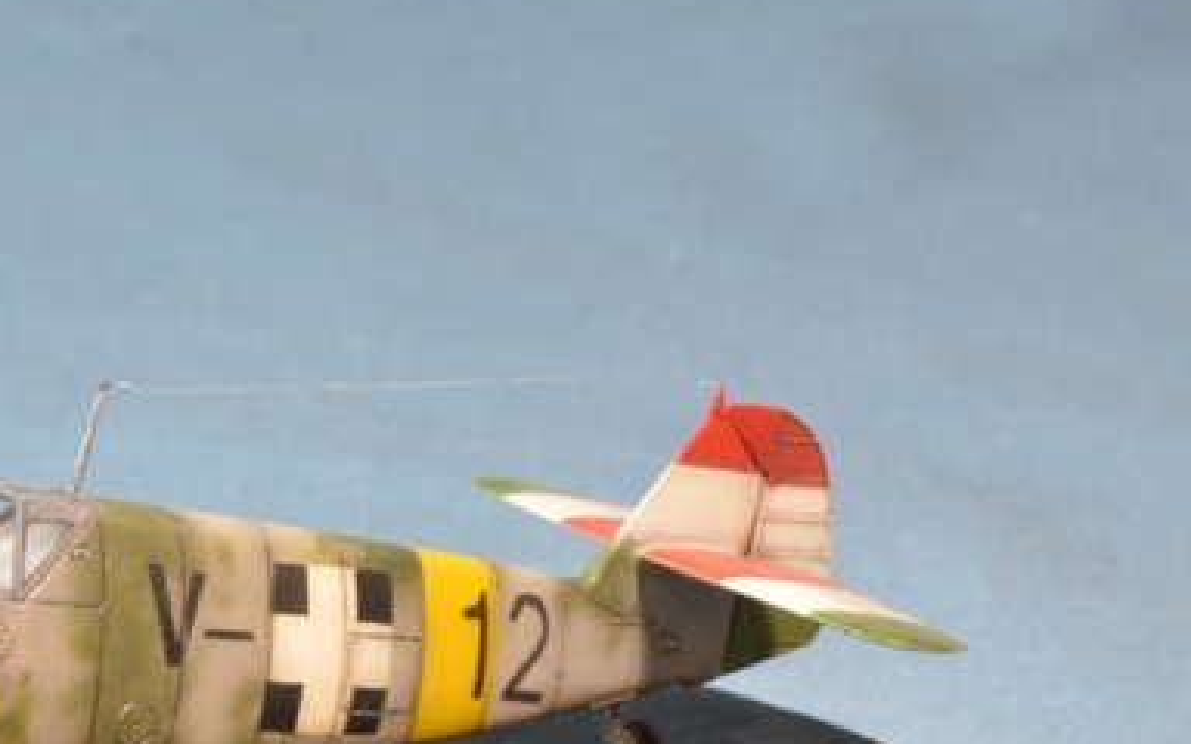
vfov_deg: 6.2
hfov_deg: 9.9
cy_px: 679
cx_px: 74
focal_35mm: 210
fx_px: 6816
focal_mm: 66
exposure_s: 1
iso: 200
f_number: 20
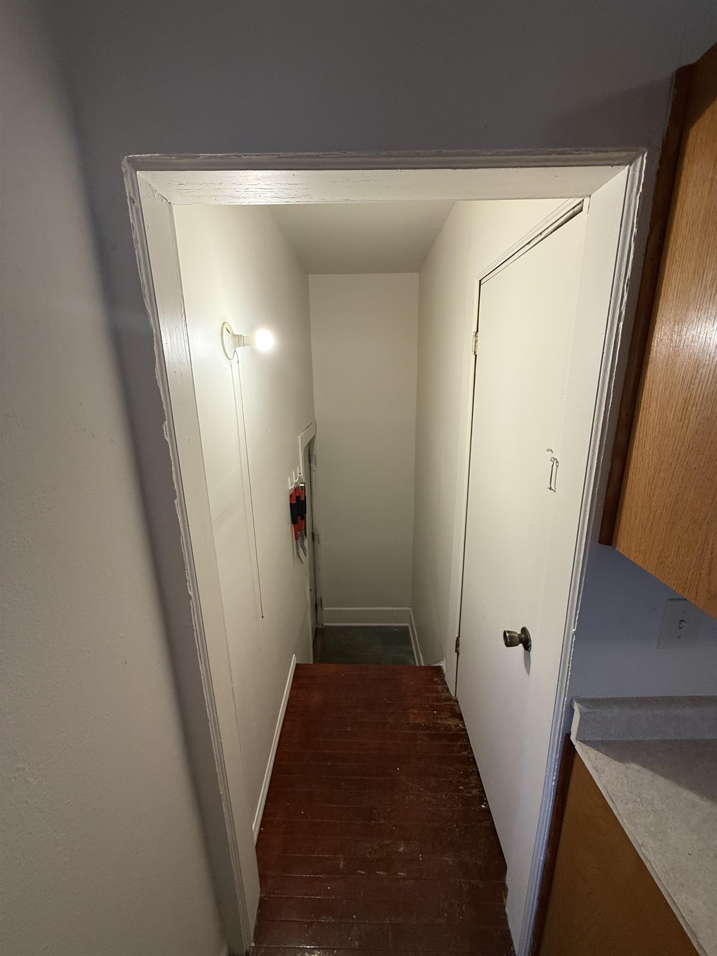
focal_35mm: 14
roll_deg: +1.6
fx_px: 387
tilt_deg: -14.6
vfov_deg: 102.1
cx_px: 358
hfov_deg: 85.7
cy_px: 478
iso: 200
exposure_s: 1/60
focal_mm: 2.22
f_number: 2.2
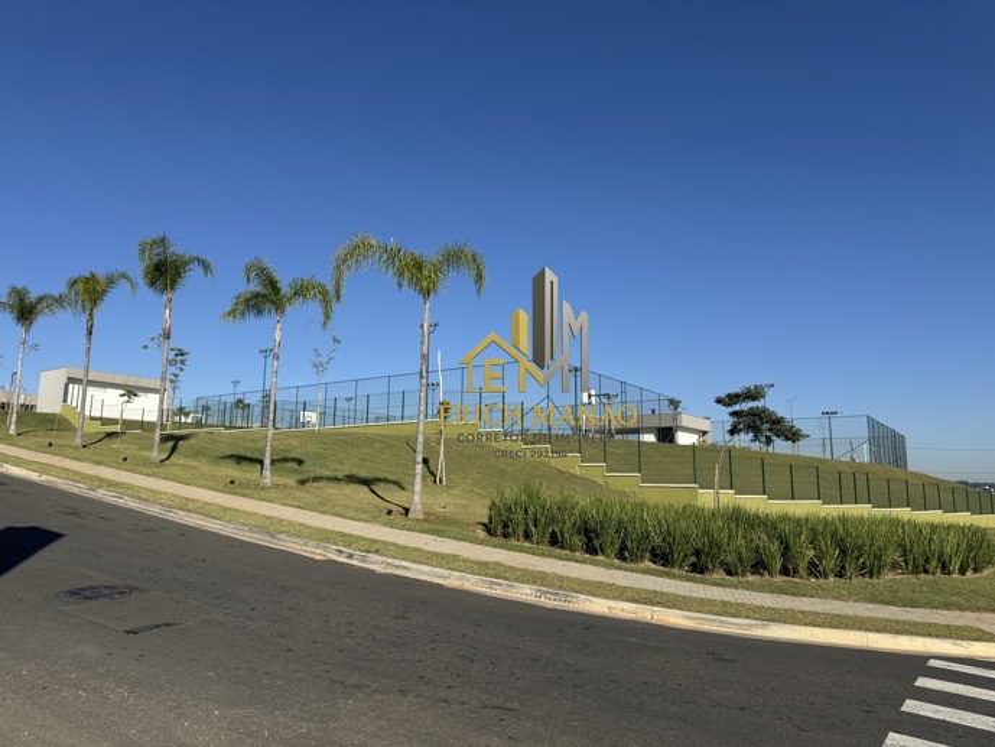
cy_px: 374
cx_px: 498
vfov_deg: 56.8
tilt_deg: +10.0
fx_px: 690
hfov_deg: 71.6
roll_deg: -0.4
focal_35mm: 24
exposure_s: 1/5348
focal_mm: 6.76
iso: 80
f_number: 1.78
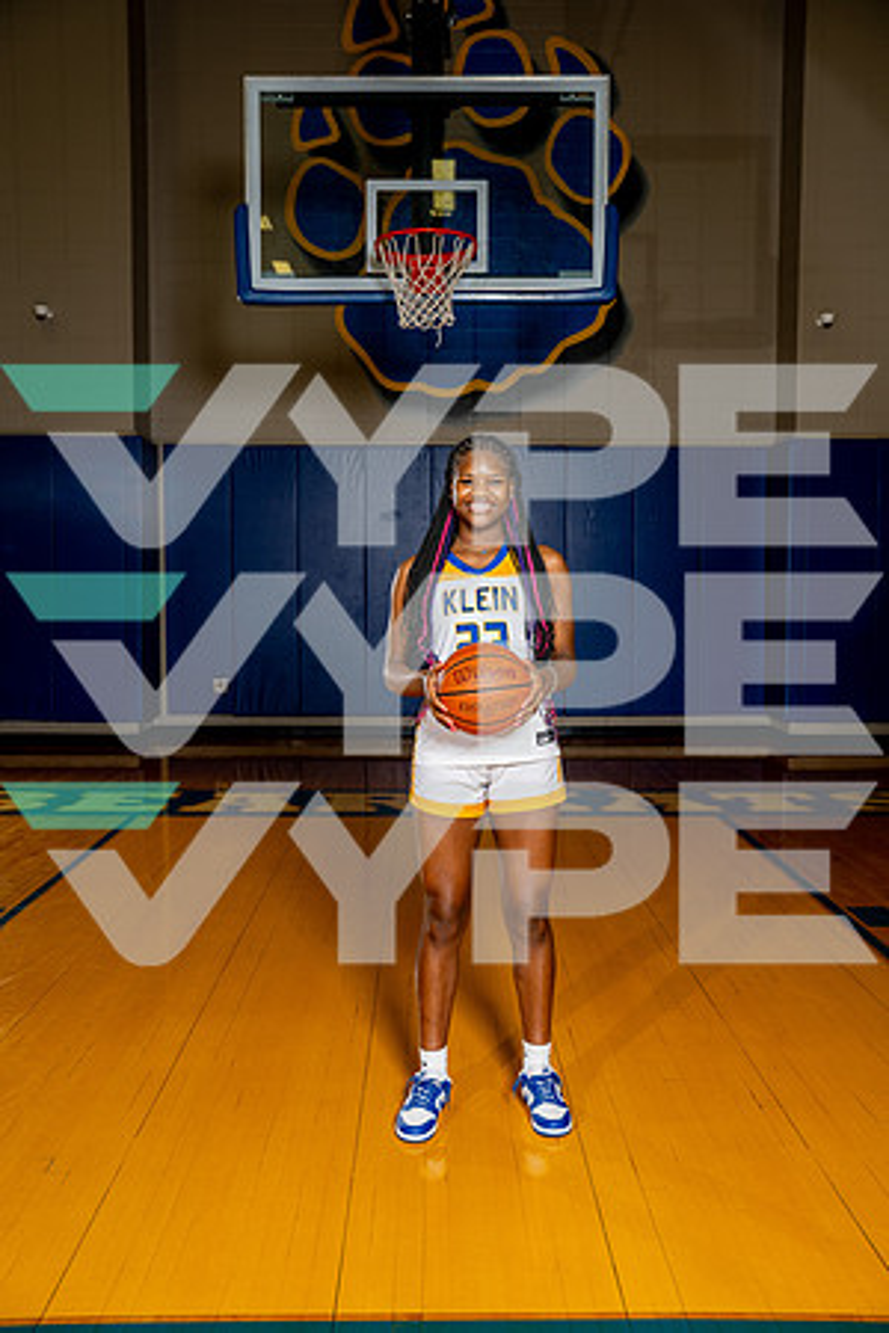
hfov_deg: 40.0
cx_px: 444
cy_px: 666
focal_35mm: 33
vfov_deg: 57.2
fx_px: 1222
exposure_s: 1/250
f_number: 4
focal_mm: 33
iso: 160
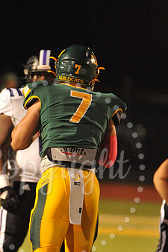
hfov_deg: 1.3
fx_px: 7210
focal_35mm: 1029
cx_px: 55
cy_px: 169
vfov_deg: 2.0
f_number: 6.3
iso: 6400
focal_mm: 600
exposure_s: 1/160
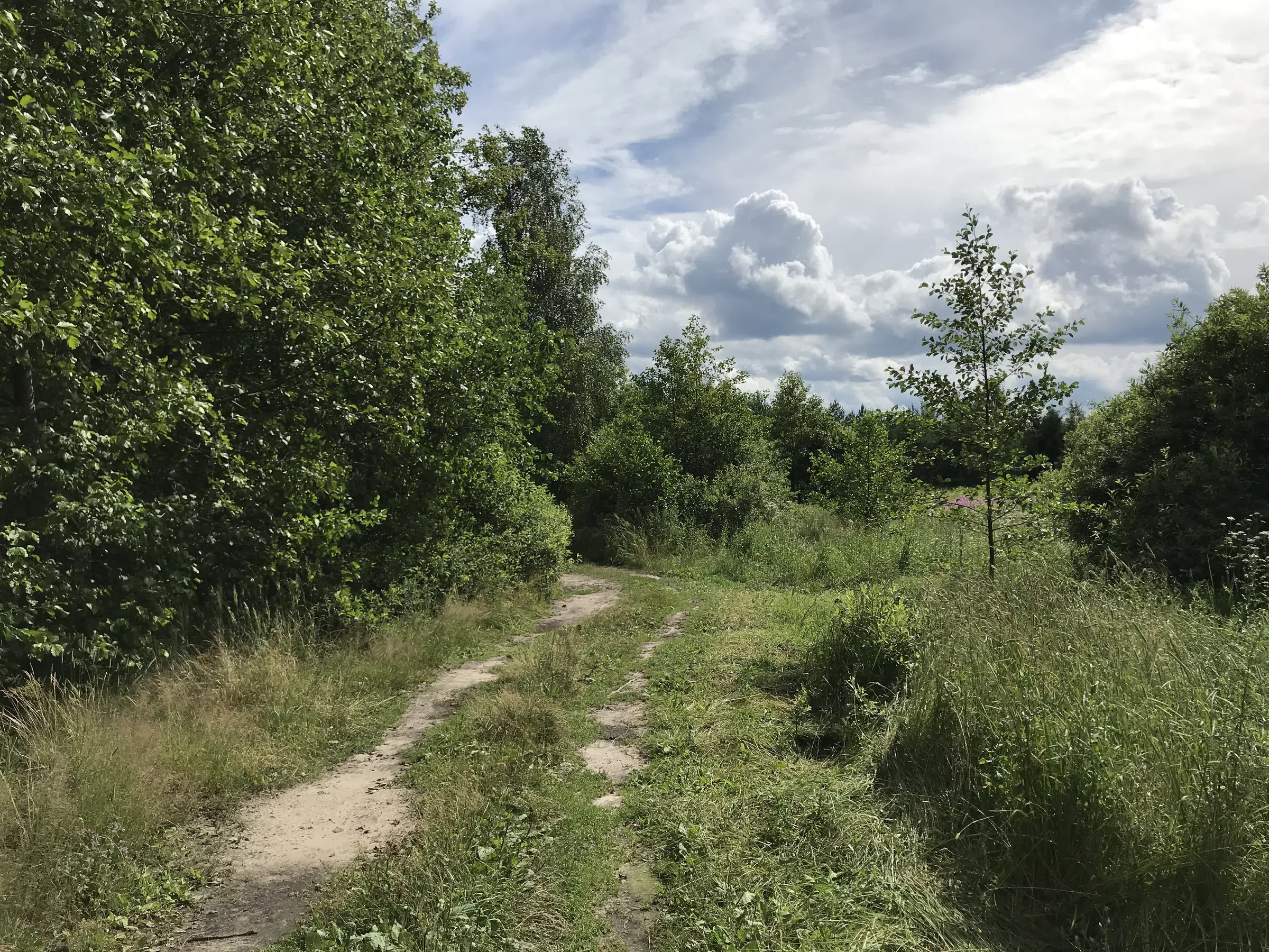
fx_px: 1026
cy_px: 476
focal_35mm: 28
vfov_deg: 49.7
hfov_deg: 63.4
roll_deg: +2.4
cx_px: 634
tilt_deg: +0.8
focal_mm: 3.99
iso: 20
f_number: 1.8
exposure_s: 1/4566
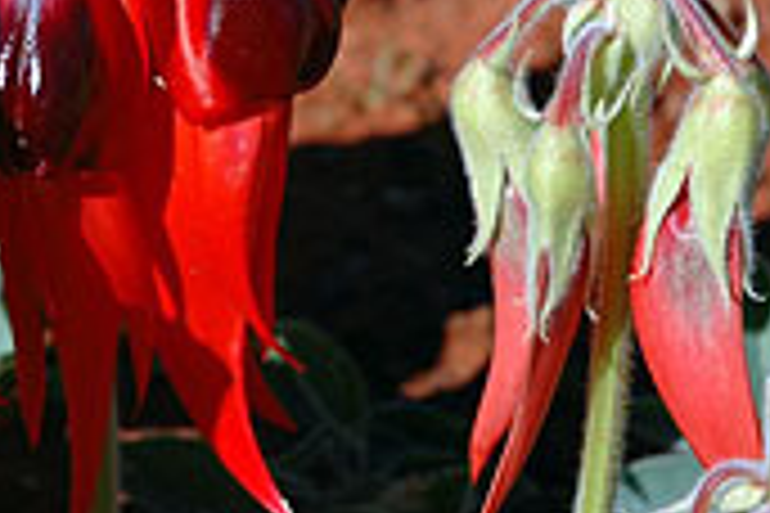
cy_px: 155
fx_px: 4213
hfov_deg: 10.4
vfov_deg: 7.0
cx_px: 86
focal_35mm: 197
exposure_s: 1/320
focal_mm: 50
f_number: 9
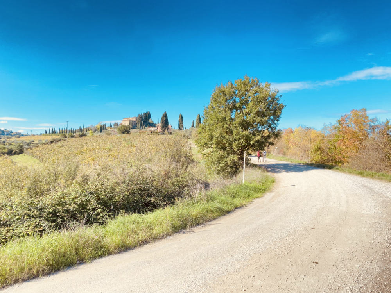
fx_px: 294
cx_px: 196
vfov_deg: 53.1
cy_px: 146
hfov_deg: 67.3
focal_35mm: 26
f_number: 1.8
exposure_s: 1/1053
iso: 32
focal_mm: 4.2
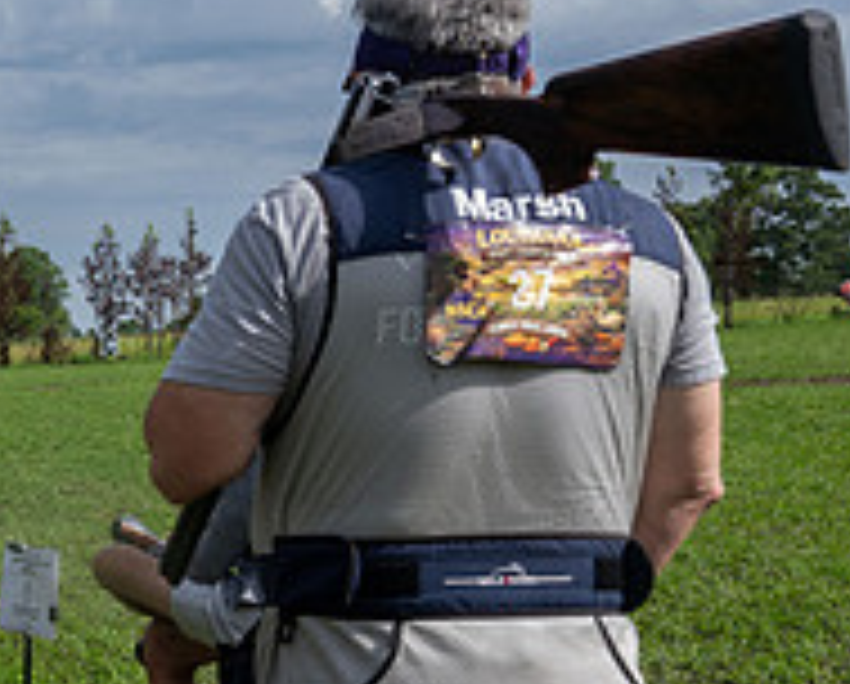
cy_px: 619
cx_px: -265
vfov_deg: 21.7
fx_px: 1739
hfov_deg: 24.0
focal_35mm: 69
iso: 64
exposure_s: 1/100
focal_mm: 24
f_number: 6.3
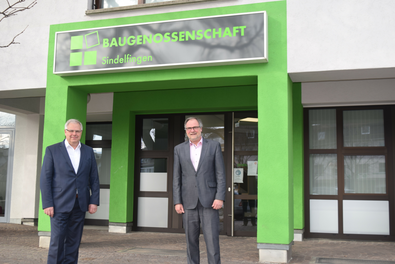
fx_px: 461
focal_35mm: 42
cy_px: 132
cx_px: 198
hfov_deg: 46.4
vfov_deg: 31.9
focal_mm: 28
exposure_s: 1/125
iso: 140
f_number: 5.6
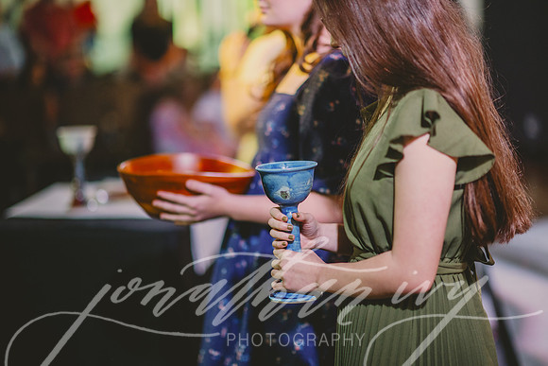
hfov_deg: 23.9
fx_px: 1294
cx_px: 274
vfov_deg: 16.1
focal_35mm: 85
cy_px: 183
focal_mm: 85
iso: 640
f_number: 1.4
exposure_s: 1/200
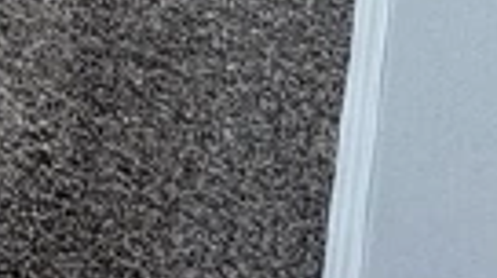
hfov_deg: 17.7
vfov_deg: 8.7
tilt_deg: -35.8
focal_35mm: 90
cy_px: -743
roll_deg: -5.9
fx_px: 1184
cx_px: -464
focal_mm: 2.22
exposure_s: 1/99
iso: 100
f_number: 2.2
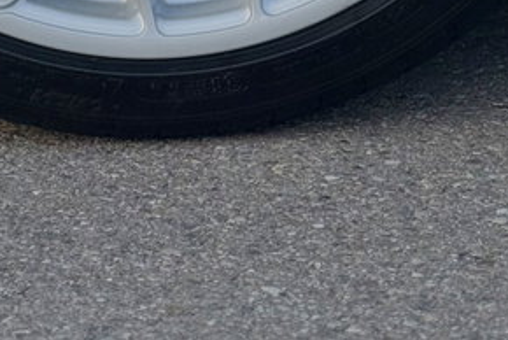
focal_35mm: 176
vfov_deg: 7.4
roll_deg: +0.8
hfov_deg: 11.6
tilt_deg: -5.3
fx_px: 2486
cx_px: 140
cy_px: -412
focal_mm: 6.76
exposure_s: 1/132
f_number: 1.78
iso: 80
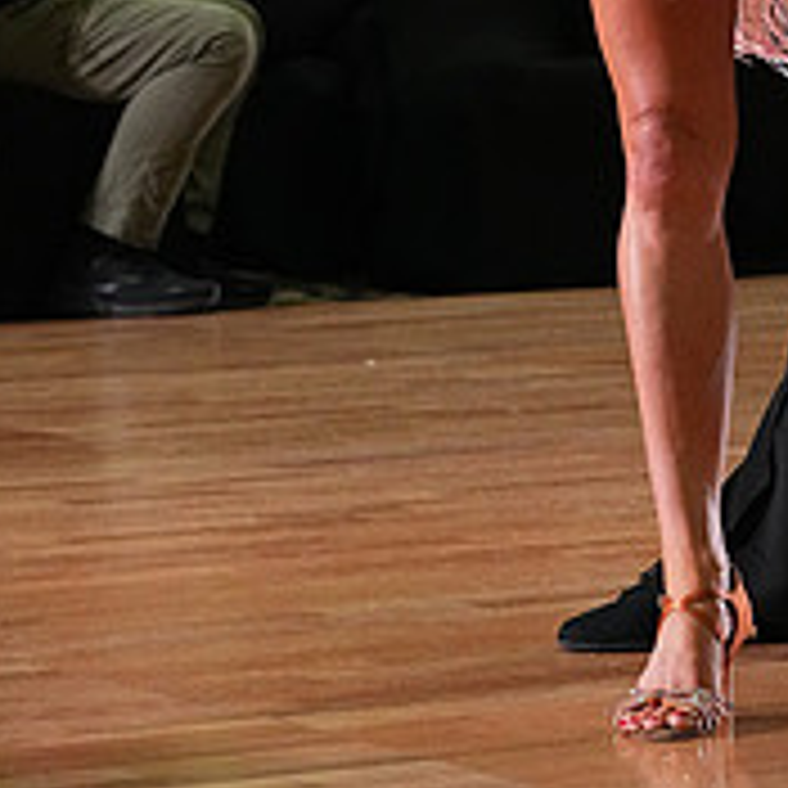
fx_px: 5074
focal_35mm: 197
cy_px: -176
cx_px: 849
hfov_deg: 8.8
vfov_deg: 8.8
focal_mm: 70
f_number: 6.3
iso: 6400
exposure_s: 1/320
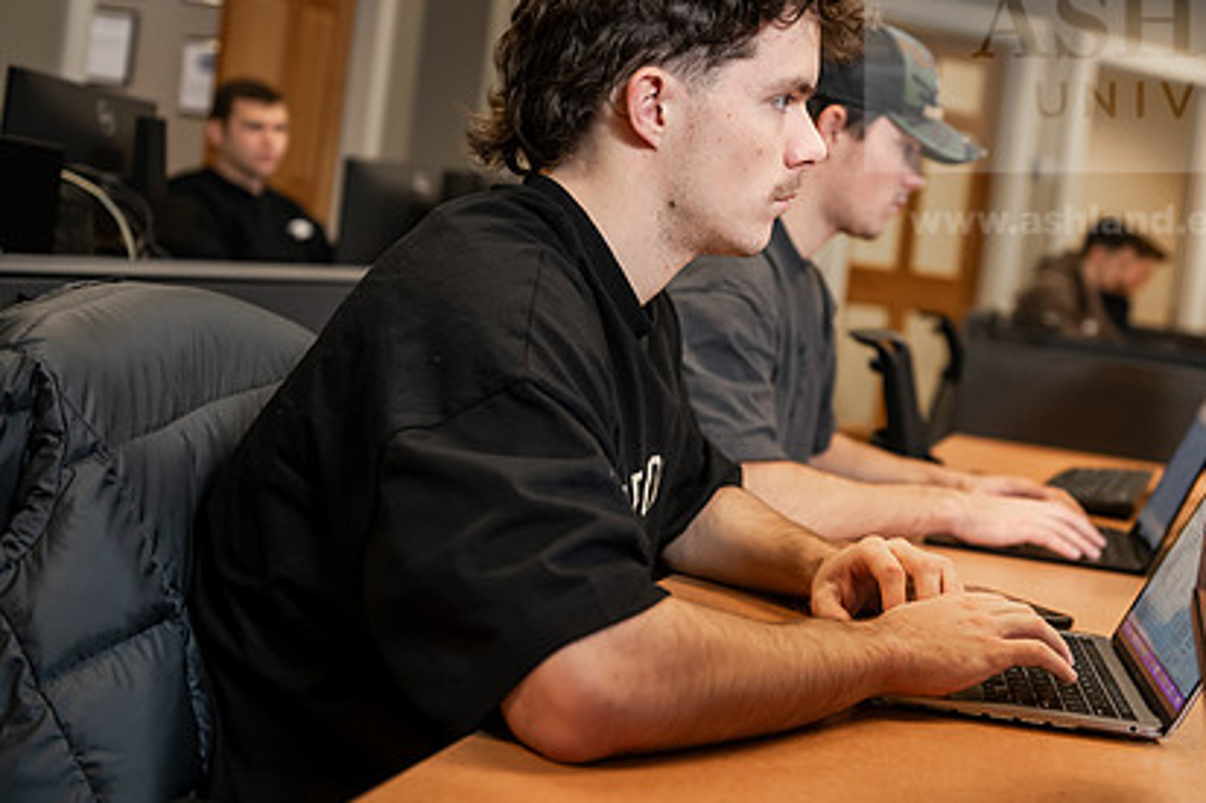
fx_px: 1976
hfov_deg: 33.7
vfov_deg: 22.9
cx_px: 777
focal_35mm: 59
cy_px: 282
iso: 640
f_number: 2.8
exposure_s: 1/125
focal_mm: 42
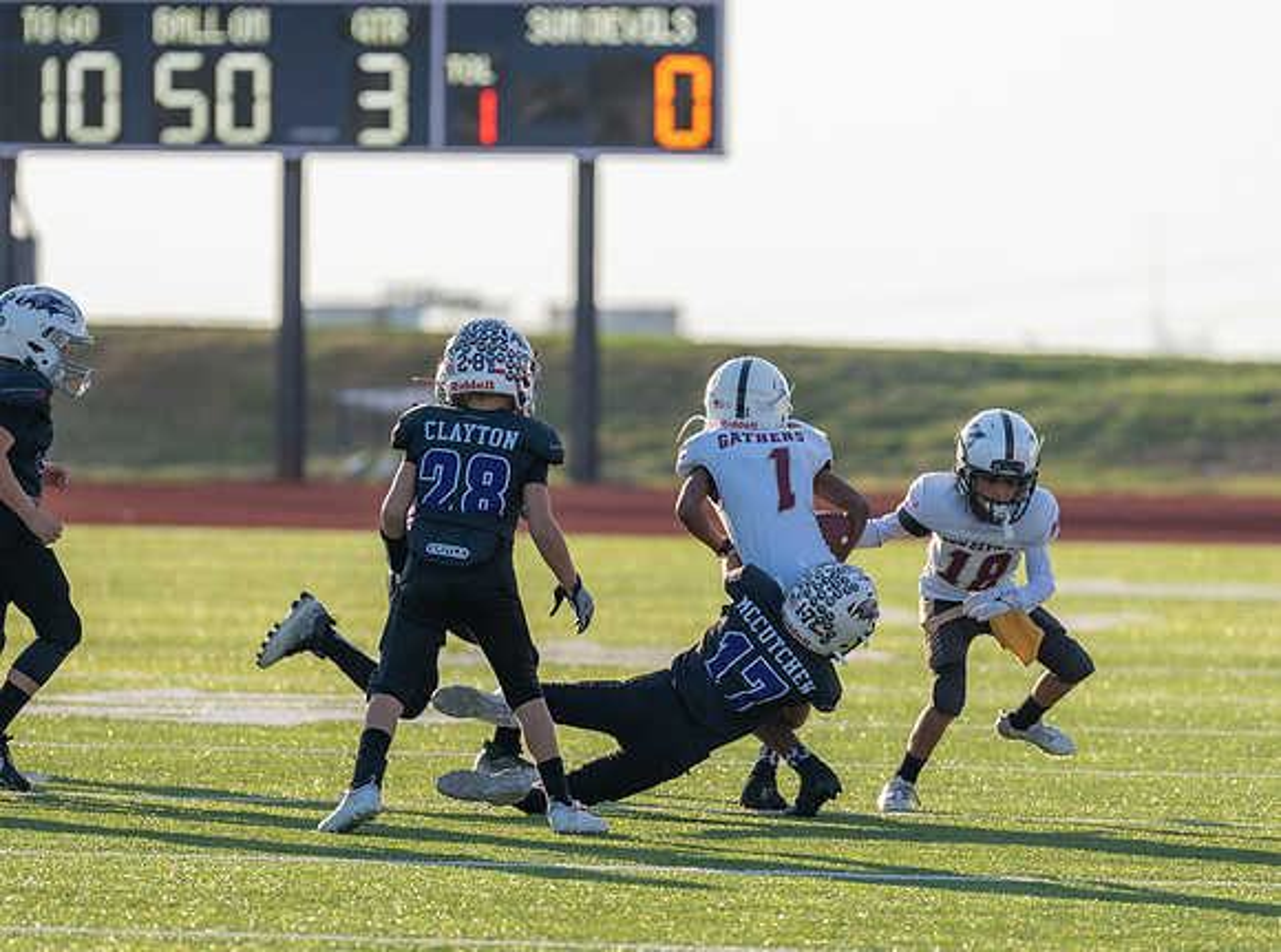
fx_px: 14783
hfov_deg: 5.0
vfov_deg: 3.7
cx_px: 661
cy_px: 574
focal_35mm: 401
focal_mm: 200
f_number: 2.8
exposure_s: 1/1250
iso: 125
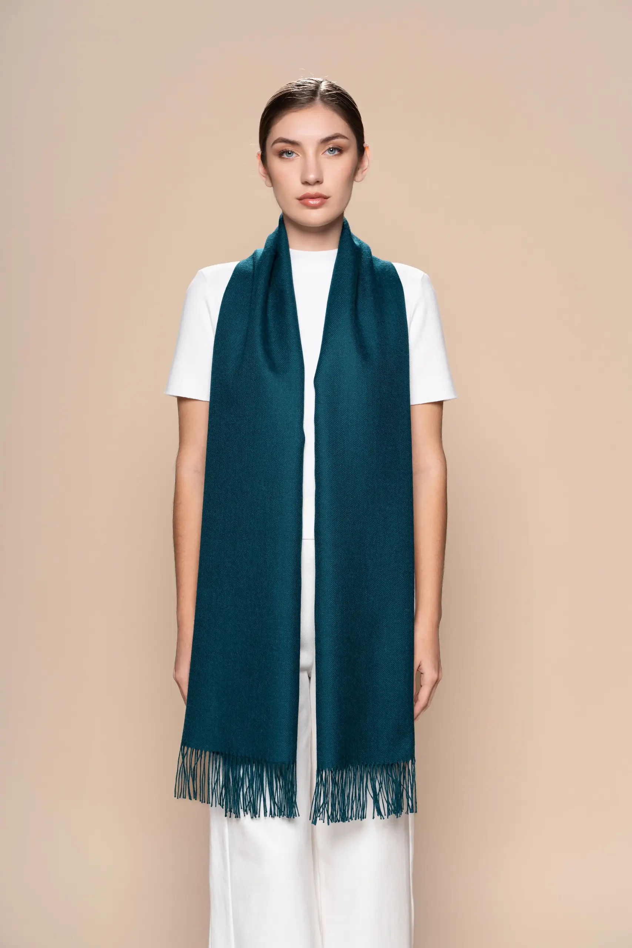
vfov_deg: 33.4
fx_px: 1580
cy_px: 474
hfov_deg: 22.6
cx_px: 316
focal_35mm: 60
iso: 100
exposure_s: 1/200
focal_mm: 60
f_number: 6.3
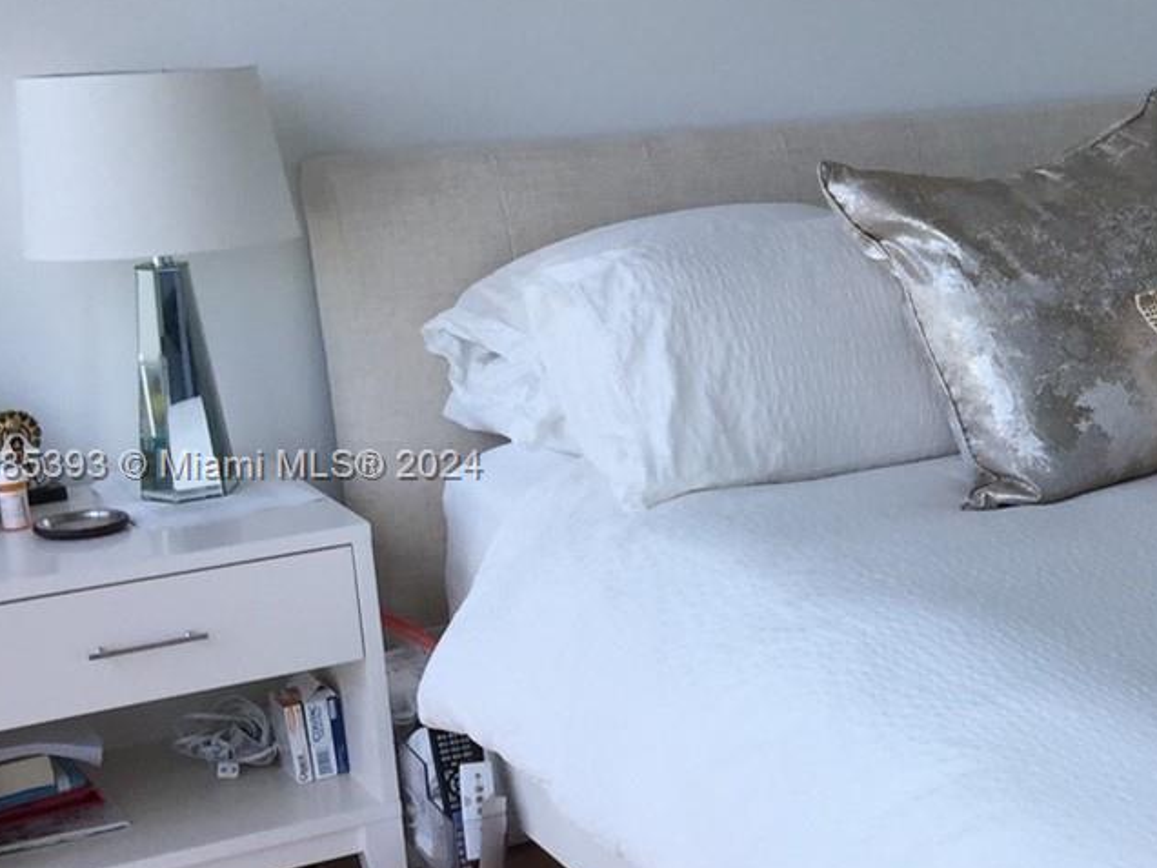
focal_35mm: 73
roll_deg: +0.5
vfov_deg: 20.2
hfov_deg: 24.4
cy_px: 468
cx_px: 1355
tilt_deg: -14.5
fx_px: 2440
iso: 32
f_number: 2.2
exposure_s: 1/309
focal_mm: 4.15
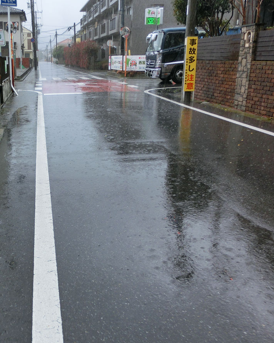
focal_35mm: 37
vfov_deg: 49.1
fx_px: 375
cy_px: 171
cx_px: 55
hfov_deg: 38.6
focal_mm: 5
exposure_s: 1/125
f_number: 3
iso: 80
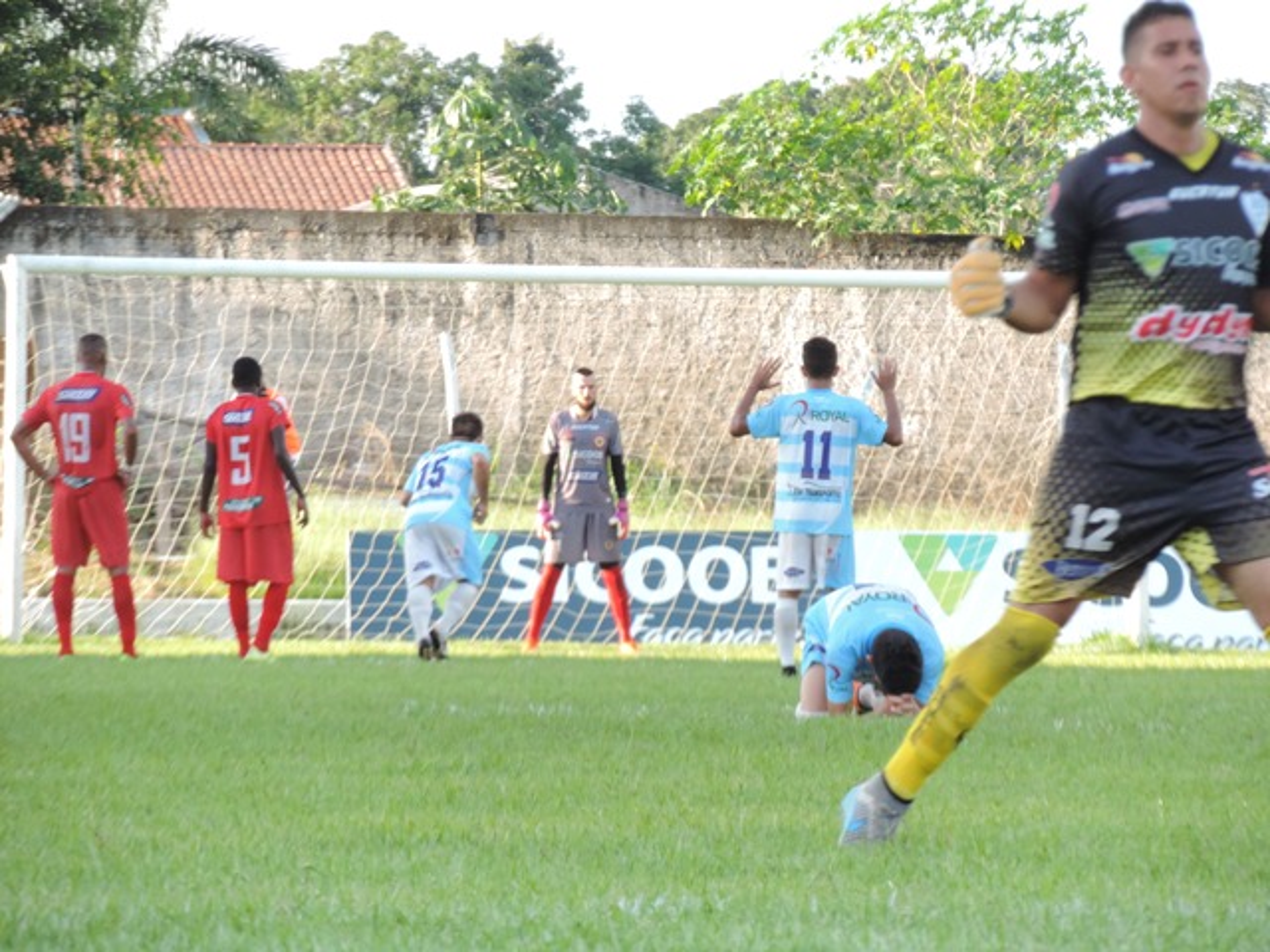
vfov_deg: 3.2
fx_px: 17243
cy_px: 476
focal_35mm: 470
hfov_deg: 4.2
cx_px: 635
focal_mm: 83.8
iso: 400
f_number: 4.9
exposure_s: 1/200
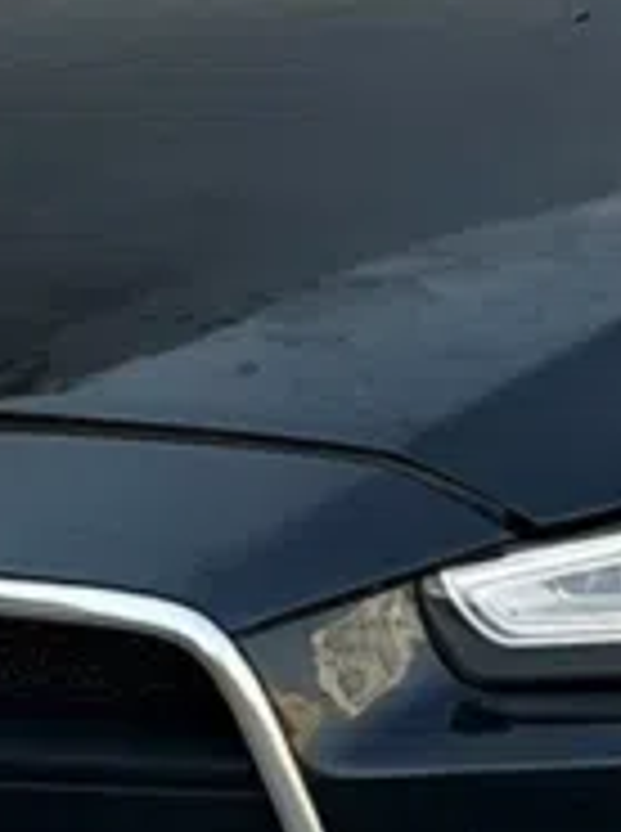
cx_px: 680
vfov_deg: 5.4
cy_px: -978
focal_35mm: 355
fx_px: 8521
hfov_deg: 4.2
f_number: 1.78
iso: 64
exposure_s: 1/2273
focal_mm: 6.76
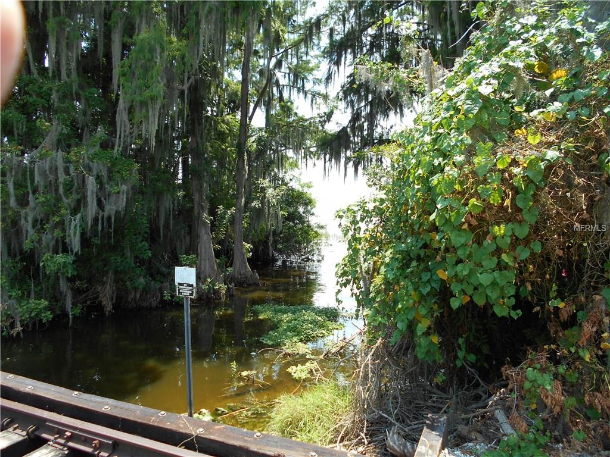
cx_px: 305
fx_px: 458
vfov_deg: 53.1
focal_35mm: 26
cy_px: 228
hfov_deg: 67.3
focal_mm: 4.6
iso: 80
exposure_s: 1/250
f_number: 3.2
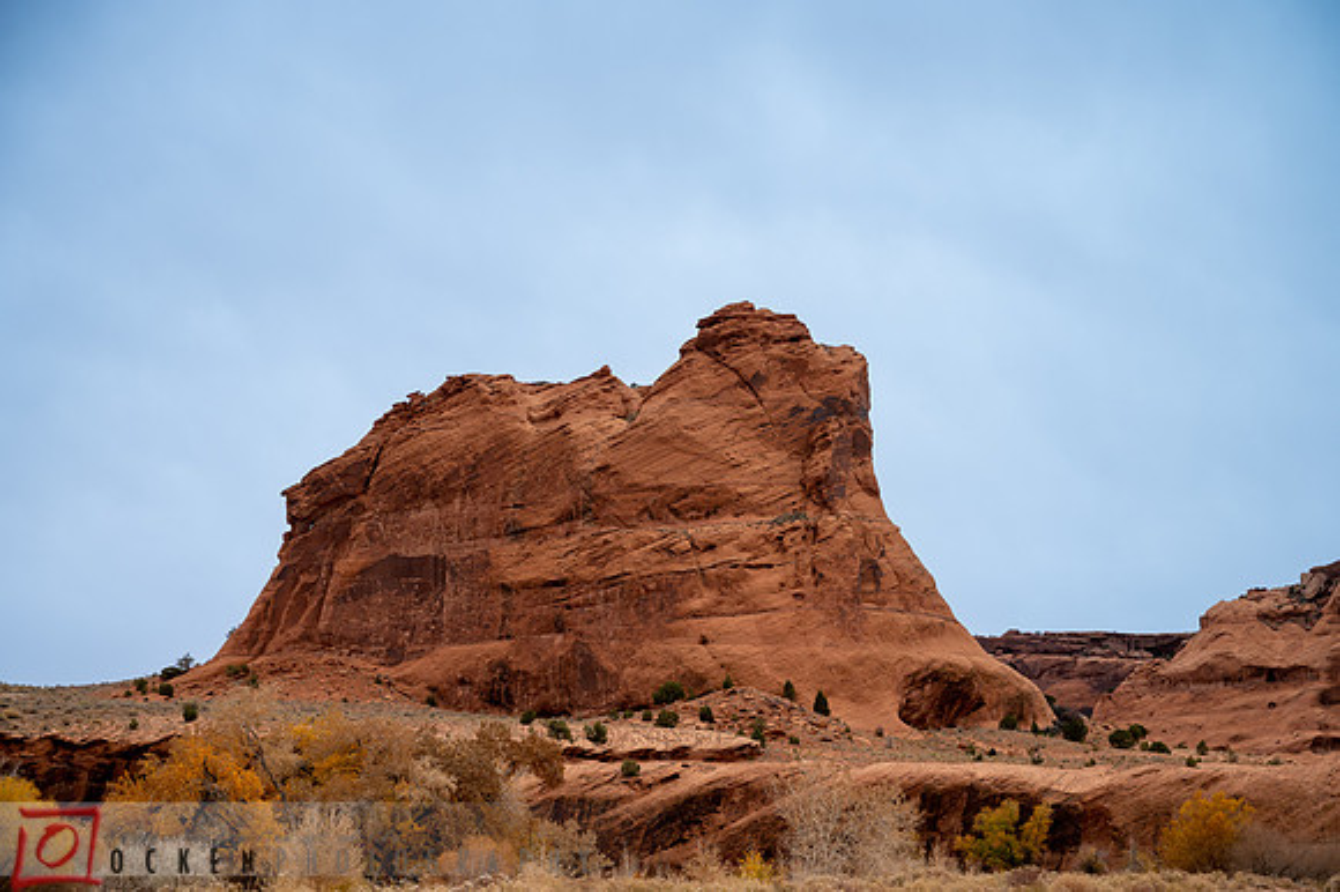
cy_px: 446
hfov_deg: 33.4
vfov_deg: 22.6
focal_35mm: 60
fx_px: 2232
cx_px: 670
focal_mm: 60
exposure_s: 1/1600
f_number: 4.5
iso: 400
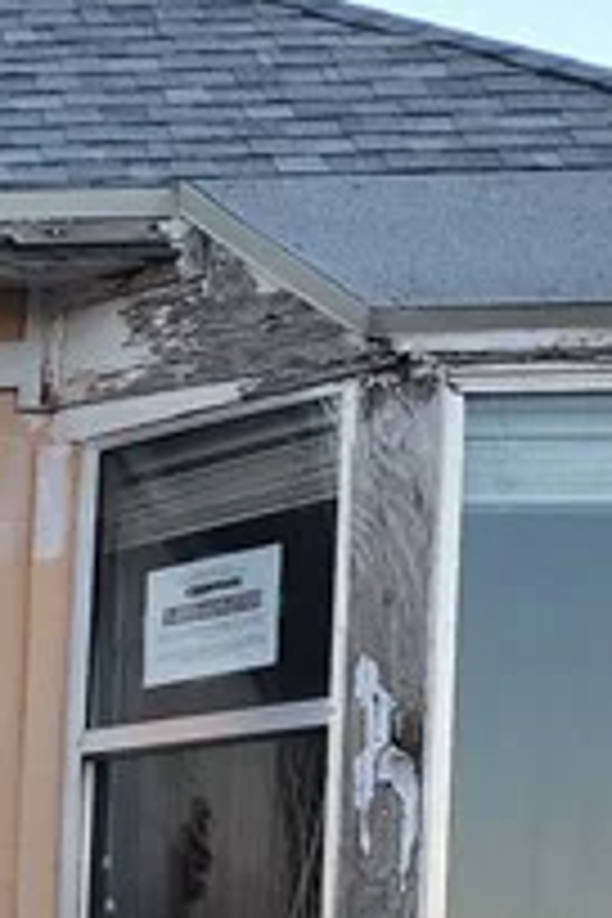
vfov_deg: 16.3
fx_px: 3060
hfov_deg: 8.8
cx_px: -1372
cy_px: 1143
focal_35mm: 120
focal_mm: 6.4
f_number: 1.8
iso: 80
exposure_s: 1/180
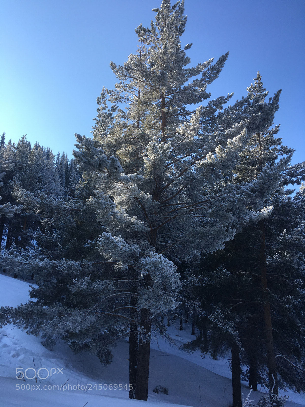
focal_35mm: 29
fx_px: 341
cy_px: 204
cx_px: 152
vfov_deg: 61.7
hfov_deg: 48.2
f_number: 2.2
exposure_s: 1/962
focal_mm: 4.15
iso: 25
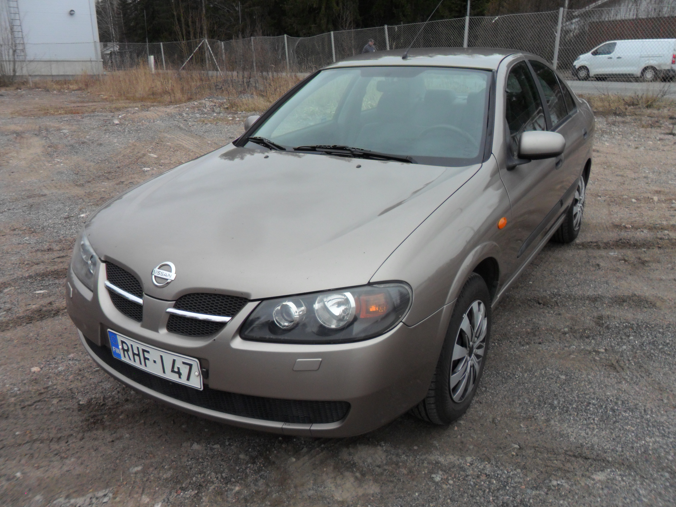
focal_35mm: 28
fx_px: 547
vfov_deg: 49.7
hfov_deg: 63.4
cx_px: 341
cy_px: 250
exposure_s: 1/125
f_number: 3.5
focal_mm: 4.9
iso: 80
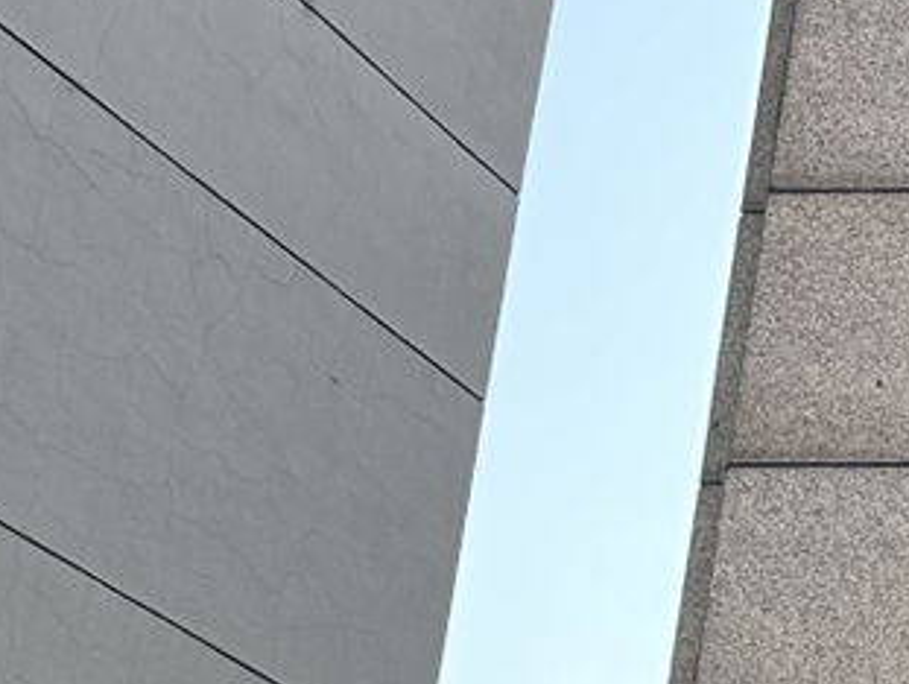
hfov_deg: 10.2
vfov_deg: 9.9
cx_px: 2625
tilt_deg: +16.7
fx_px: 3891
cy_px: 824
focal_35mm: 148
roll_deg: -0.2
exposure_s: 1/521
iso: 80
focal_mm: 6.86
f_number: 1.78
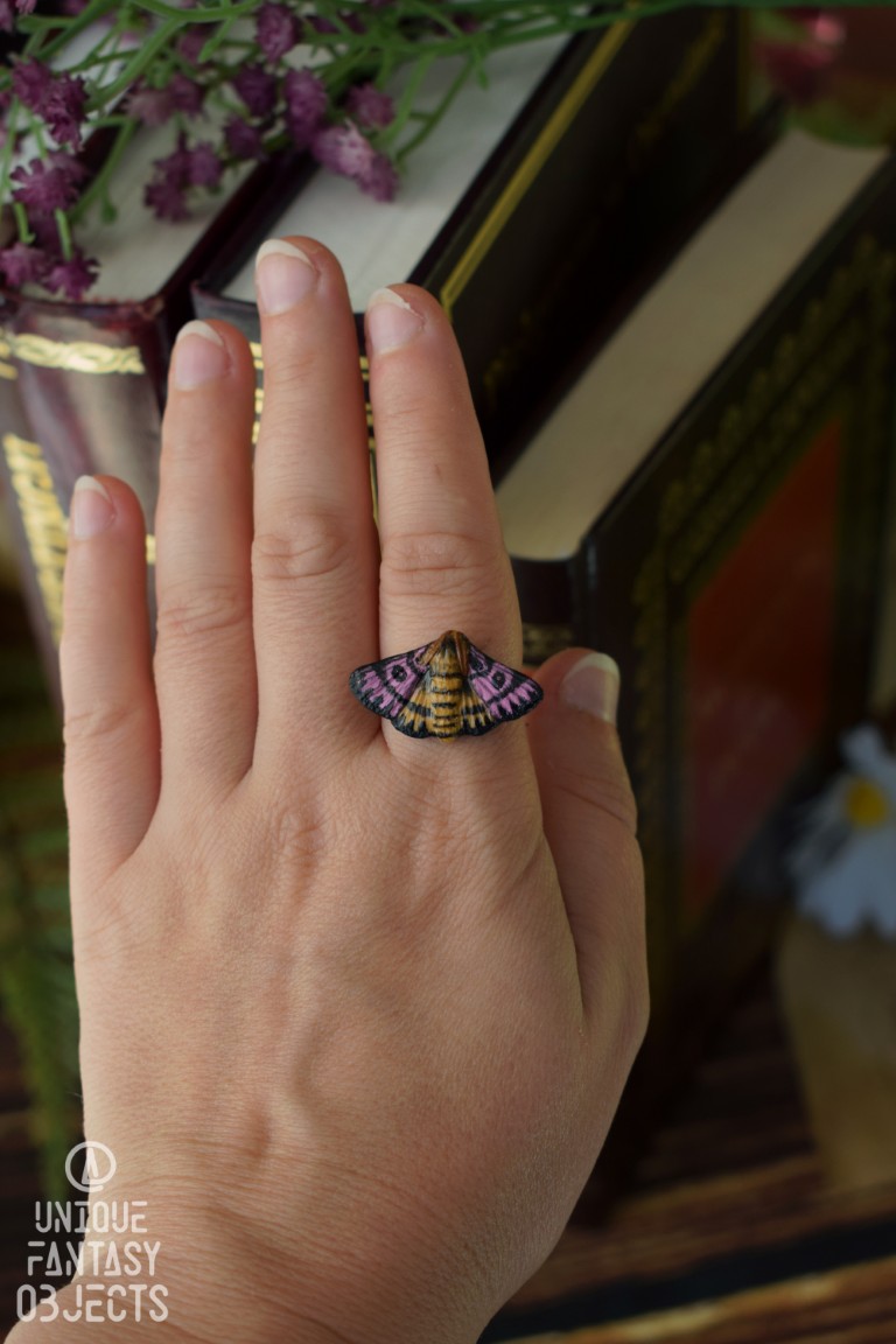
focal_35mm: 63
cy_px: 672
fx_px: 2352
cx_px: 448
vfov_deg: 31.9
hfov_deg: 21.6
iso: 400
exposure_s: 1/125
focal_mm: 42
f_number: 5.6
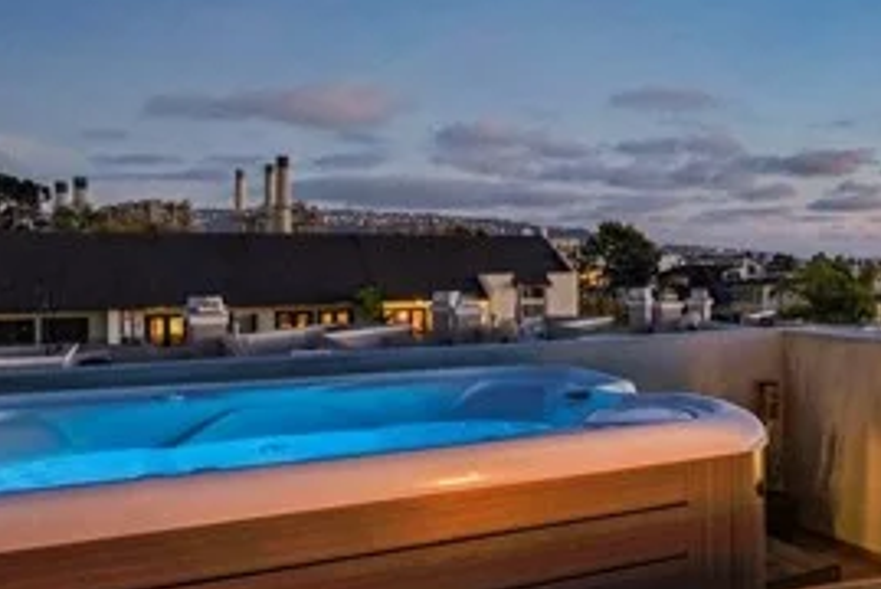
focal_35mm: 38
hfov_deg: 41.8
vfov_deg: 35.1
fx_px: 931
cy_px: 322
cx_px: 937
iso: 1000
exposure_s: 1/3.33
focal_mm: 16
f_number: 8
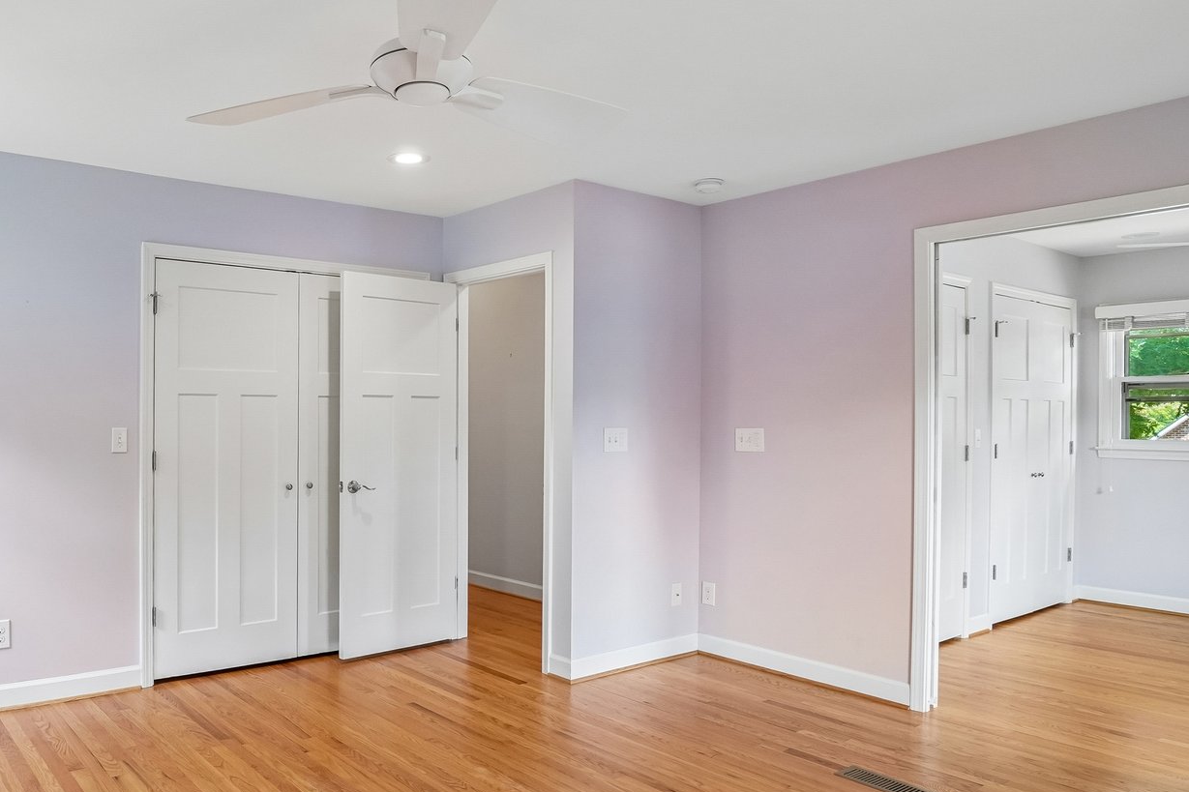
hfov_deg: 69.9
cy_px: 443
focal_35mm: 25
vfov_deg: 51.2
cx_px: 417
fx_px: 826
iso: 400
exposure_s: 1/25
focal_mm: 10
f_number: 8
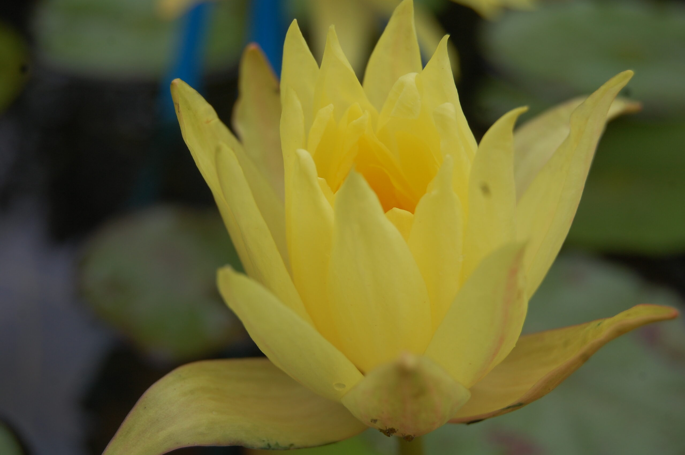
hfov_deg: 28.1
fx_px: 1369
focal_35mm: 72
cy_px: 228
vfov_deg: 18.9
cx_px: 342
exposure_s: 1/200
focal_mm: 48
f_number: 7.1
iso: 200
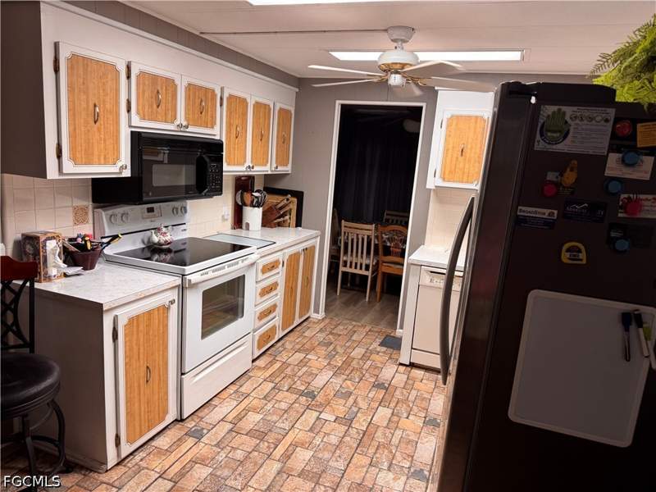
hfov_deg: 71.6
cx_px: 328
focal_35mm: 24
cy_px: 246
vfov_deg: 56.8
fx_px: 455
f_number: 1.78
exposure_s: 1/60
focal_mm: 6.76
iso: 160
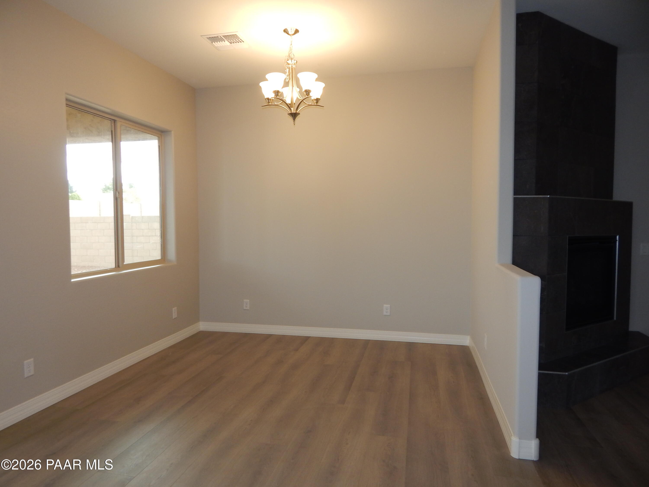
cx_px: 324
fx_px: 412
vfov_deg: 61.1
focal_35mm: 22
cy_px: 244
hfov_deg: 76.4
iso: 125
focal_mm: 4
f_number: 3
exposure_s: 1/40
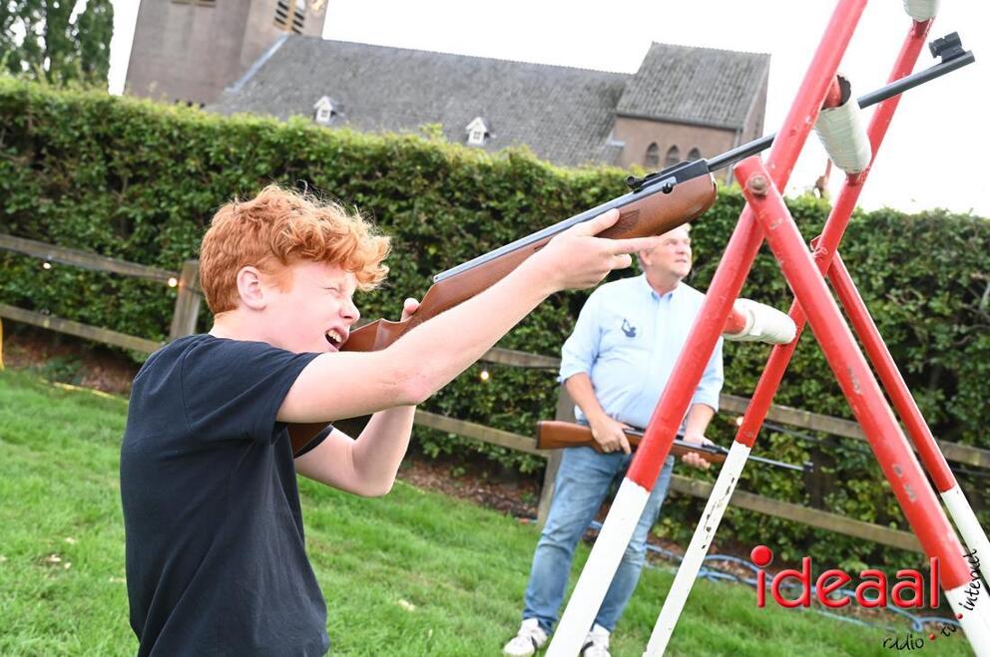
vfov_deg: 35.0
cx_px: 495
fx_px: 1044
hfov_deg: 50.7
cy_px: 328
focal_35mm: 38
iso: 1250
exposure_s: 1/160
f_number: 6.3
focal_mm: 38
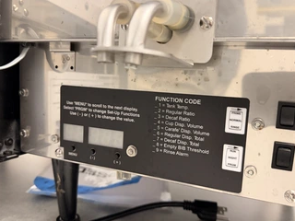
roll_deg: -3.4
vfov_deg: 46.8
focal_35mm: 30
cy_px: 109
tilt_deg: -5.2
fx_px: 256
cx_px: 153
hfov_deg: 59.9
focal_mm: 6.76
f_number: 1.78
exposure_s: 1/40
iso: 640
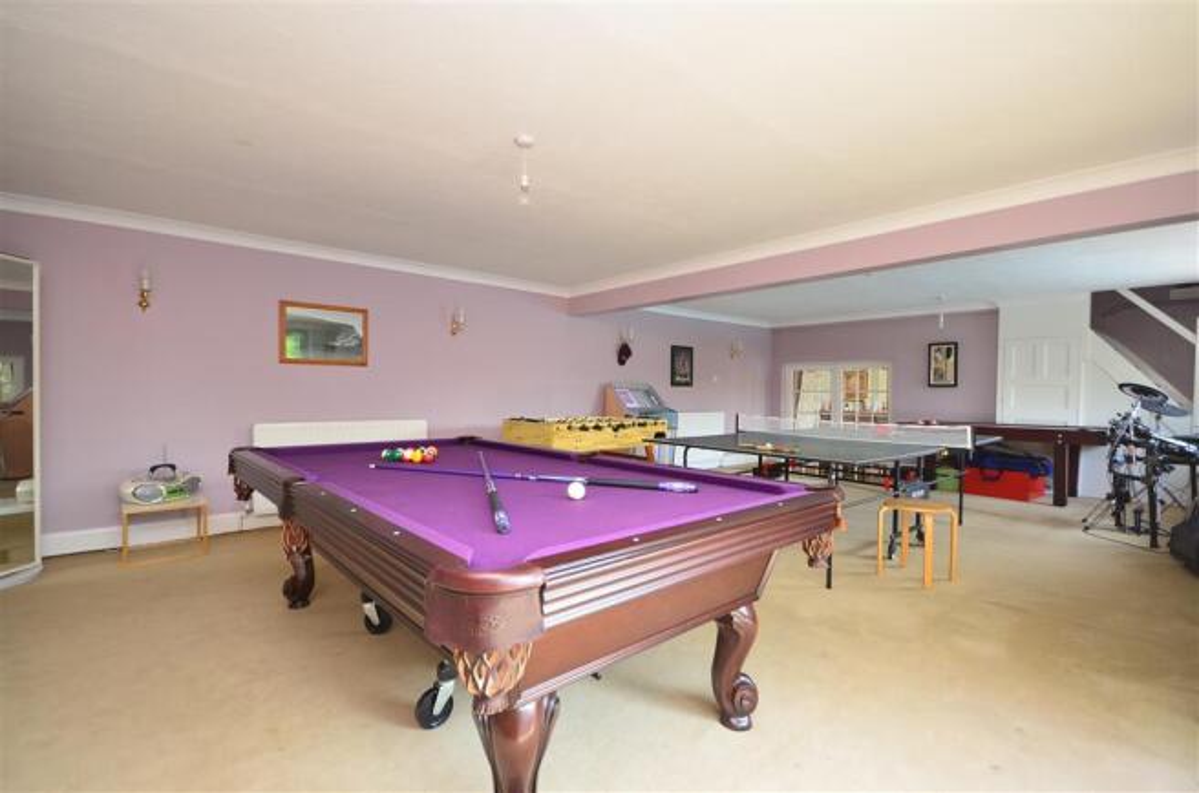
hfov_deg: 92.6
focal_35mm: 17
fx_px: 573
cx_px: 600
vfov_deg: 69.4
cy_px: 396
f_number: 5
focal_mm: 11.5
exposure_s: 1/20
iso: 200
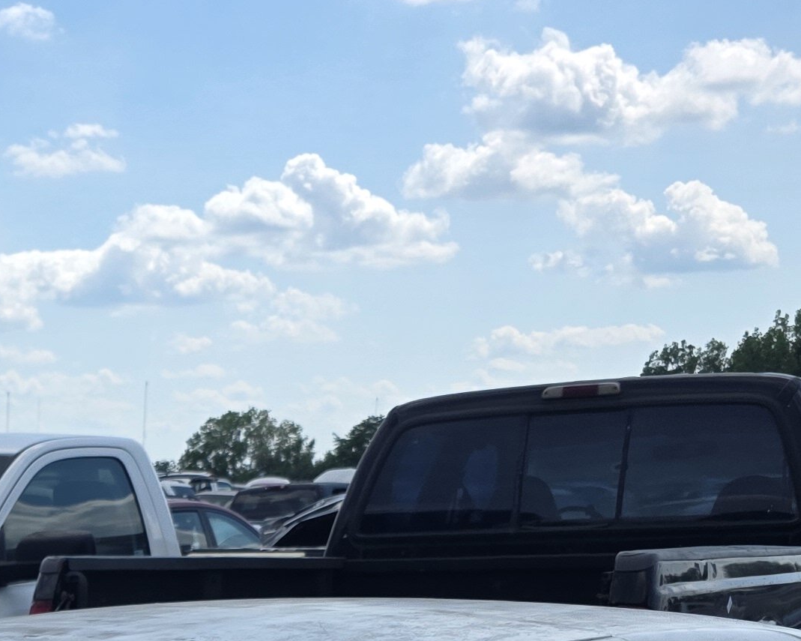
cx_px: -272
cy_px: 1119
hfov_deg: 20.5
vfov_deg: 15.8
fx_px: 1991
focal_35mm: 84
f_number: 1.7
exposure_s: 1/7061
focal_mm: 6.3
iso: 80
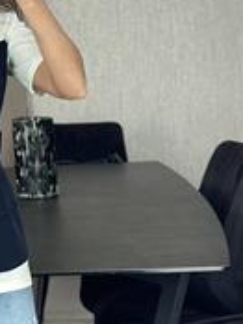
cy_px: 263
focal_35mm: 139
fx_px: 1303
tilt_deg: -20.4
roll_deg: +4.1
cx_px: -52
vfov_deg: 14.1
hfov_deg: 10.5
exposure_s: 1/60
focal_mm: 6.86
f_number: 1.78
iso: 160
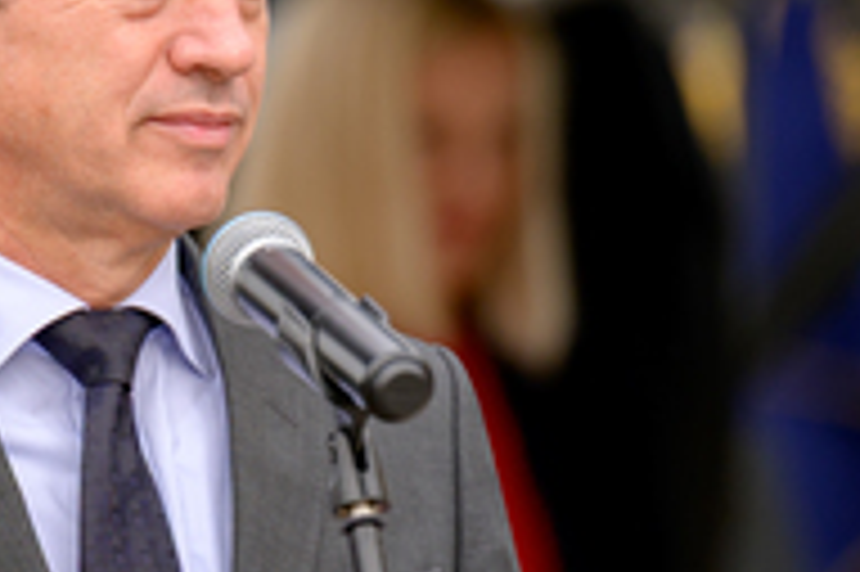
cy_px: 160
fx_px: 16875
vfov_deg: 1.9
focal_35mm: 707
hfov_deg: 2.9
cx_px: 567
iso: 250
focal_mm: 200
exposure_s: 1/2000
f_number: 2.8
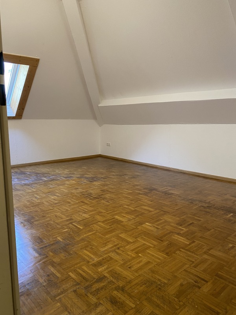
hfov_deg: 53.1
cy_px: 158
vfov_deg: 67.3
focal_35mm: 26
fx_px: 236
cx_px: 118
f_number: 1.8
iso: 160
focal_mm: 4.25
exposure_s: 1/50
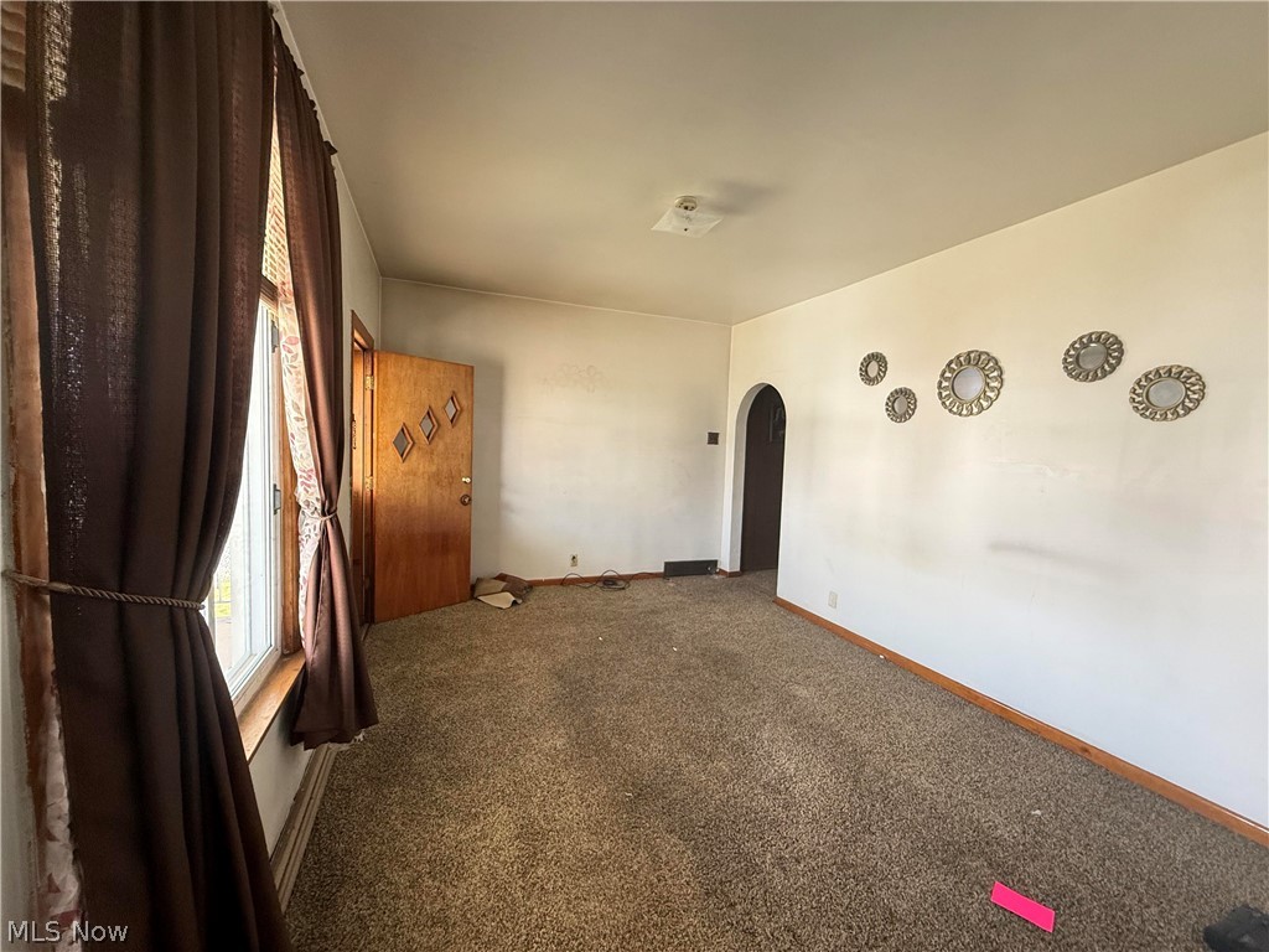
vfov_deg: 85.7
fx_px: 513
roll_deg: -2.0
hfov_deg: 102.1
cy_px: 476
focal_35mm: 14
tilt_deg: -4.0
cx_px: 634
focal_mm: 2.22
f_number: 2.2
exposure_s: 1/99
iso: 250
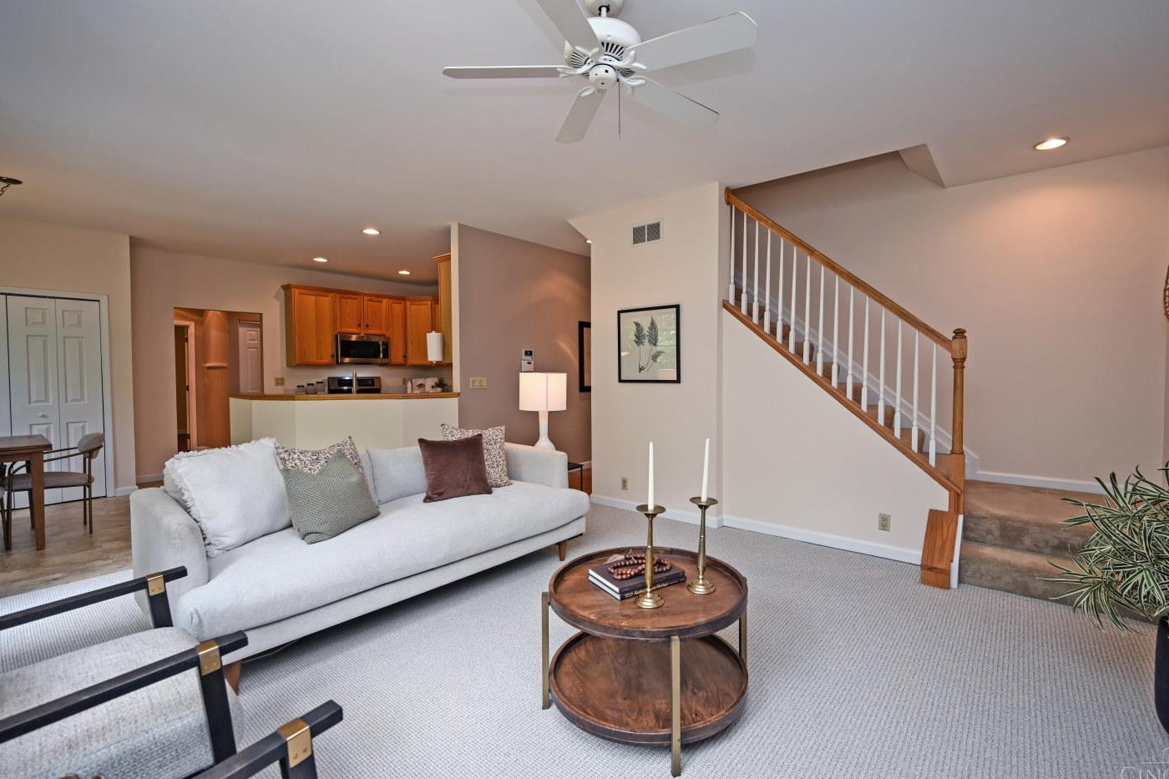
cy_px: 387
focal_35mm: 15
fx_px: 487
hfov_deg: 100.3
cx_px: 622
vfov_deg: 77.3
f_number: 4
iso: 280
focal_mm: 14
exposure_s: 1/60
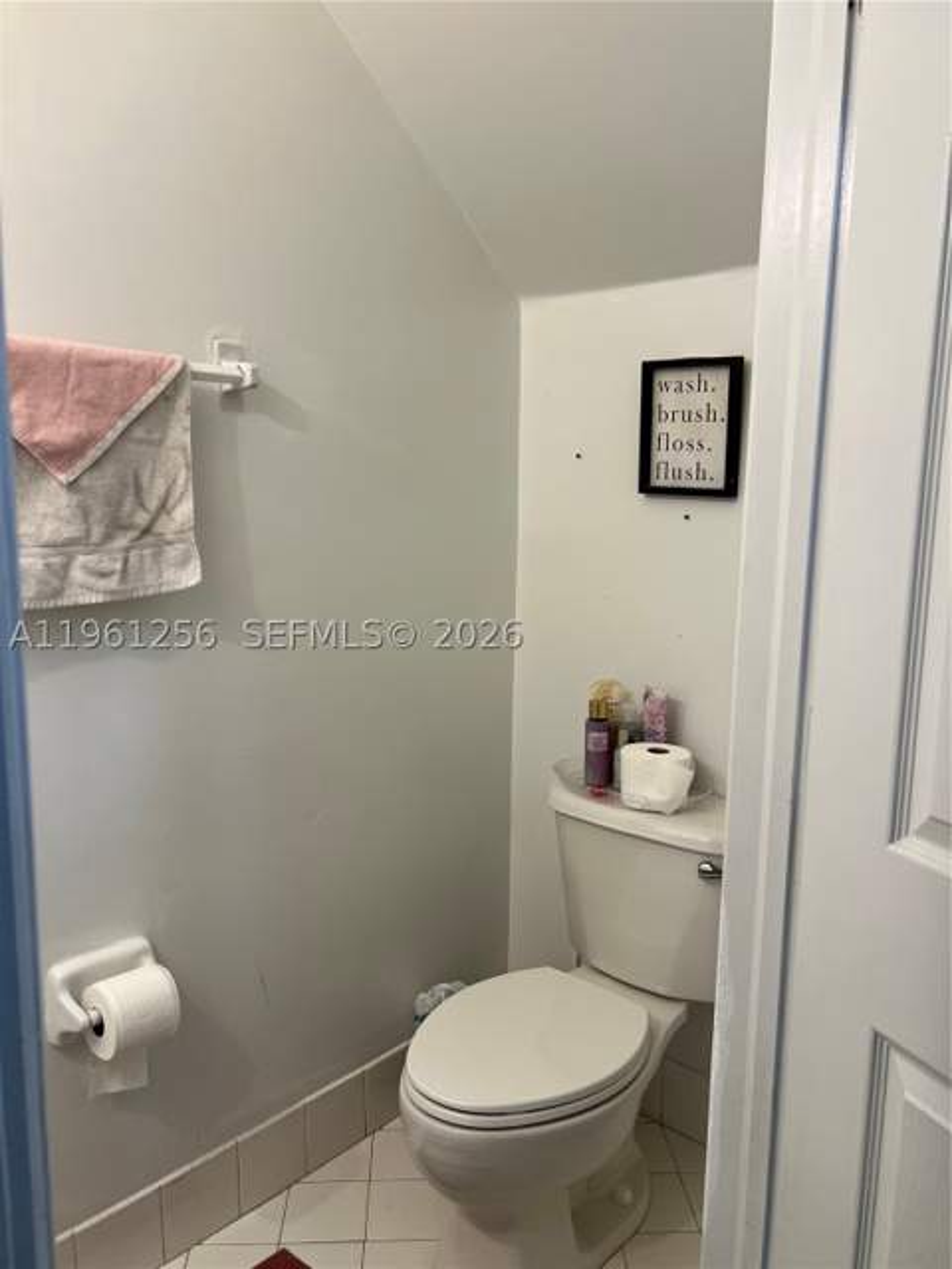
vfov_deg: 67.3
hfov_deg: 53.1
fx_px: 953
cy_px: 634
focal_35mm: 26
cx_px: 476
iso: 80
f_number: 1.5
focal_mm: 5.7
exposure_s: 1/120
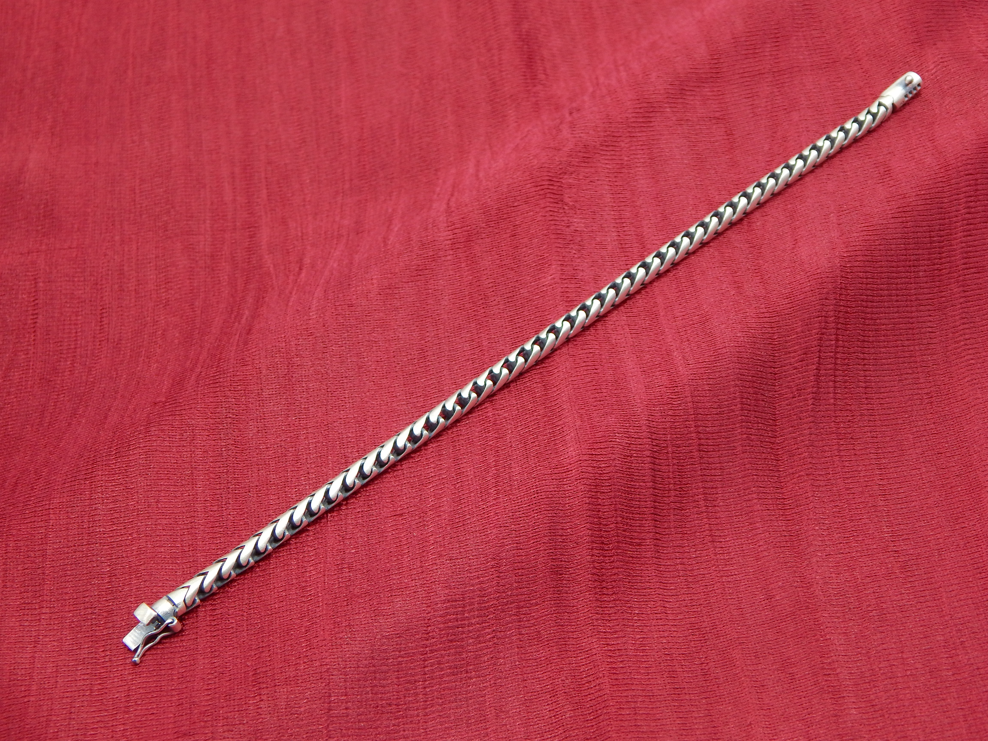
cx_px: 494
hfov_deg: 31.7
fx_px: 1741
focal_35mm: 61
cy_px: 370
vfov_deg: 24.0
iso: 125
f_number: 4
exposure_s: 1/80
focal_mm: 10.9
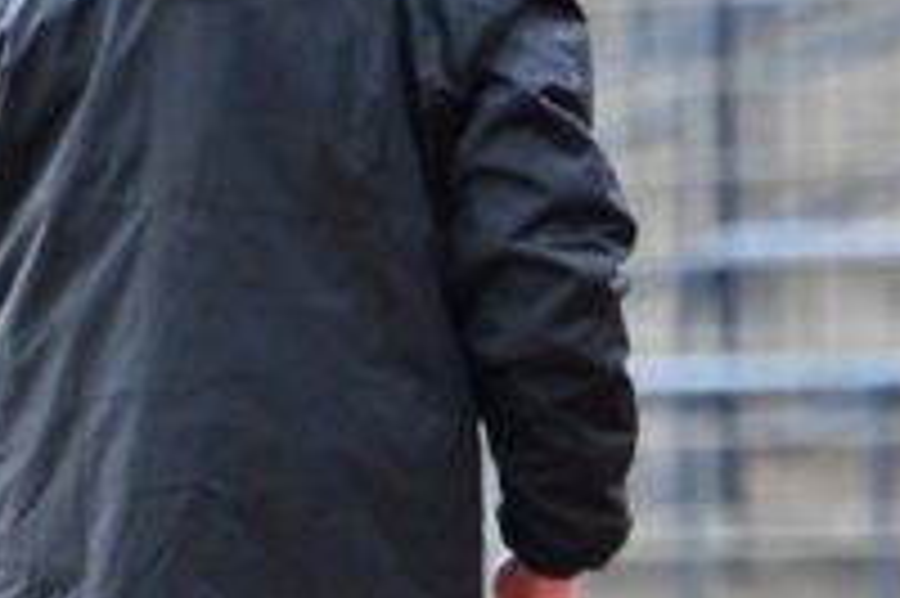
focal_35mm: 1845
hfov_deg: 1.1
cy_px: 277
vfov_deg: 0.7
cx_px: 1994
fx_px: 46086
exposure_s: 1/1600
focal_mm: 360
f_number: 5.6
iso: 2000
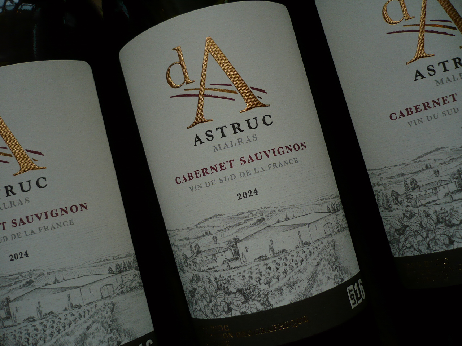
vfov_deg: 40.7
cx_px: 231
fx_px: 467
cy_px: 173
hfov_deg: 52.6
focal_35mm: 35
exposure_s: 1/100
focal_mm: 5.8
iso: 100
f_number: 2.8
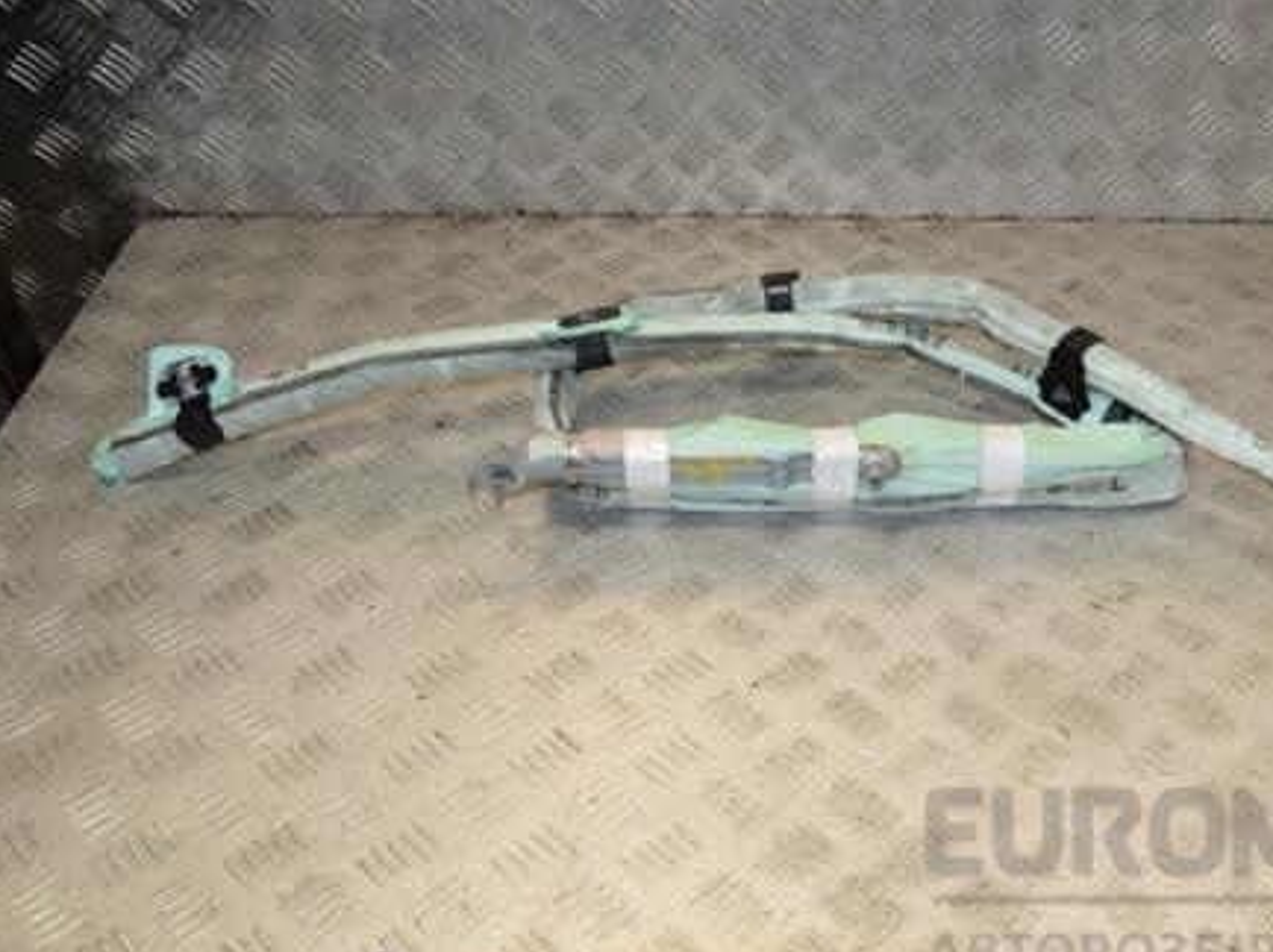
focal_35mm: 44
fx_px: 1617
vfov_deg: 32.8
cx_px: 870
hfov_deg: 42.3
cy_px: 441
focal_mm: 22
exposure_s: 1/200
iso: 800
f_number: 9
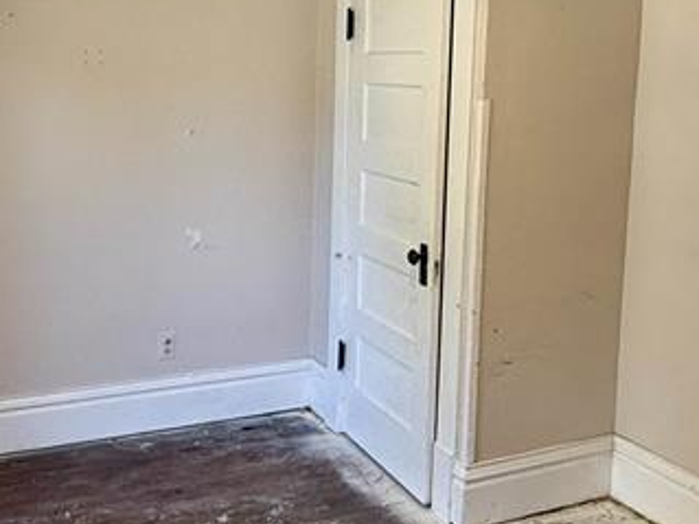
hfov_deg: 42.0
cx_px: 316
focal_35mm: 45
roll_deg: -1.0
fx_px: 908
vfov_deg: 32.0
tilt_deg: -6.9
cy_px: 186
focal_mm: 2.22
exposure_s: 1/120
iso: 200
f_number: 2.2
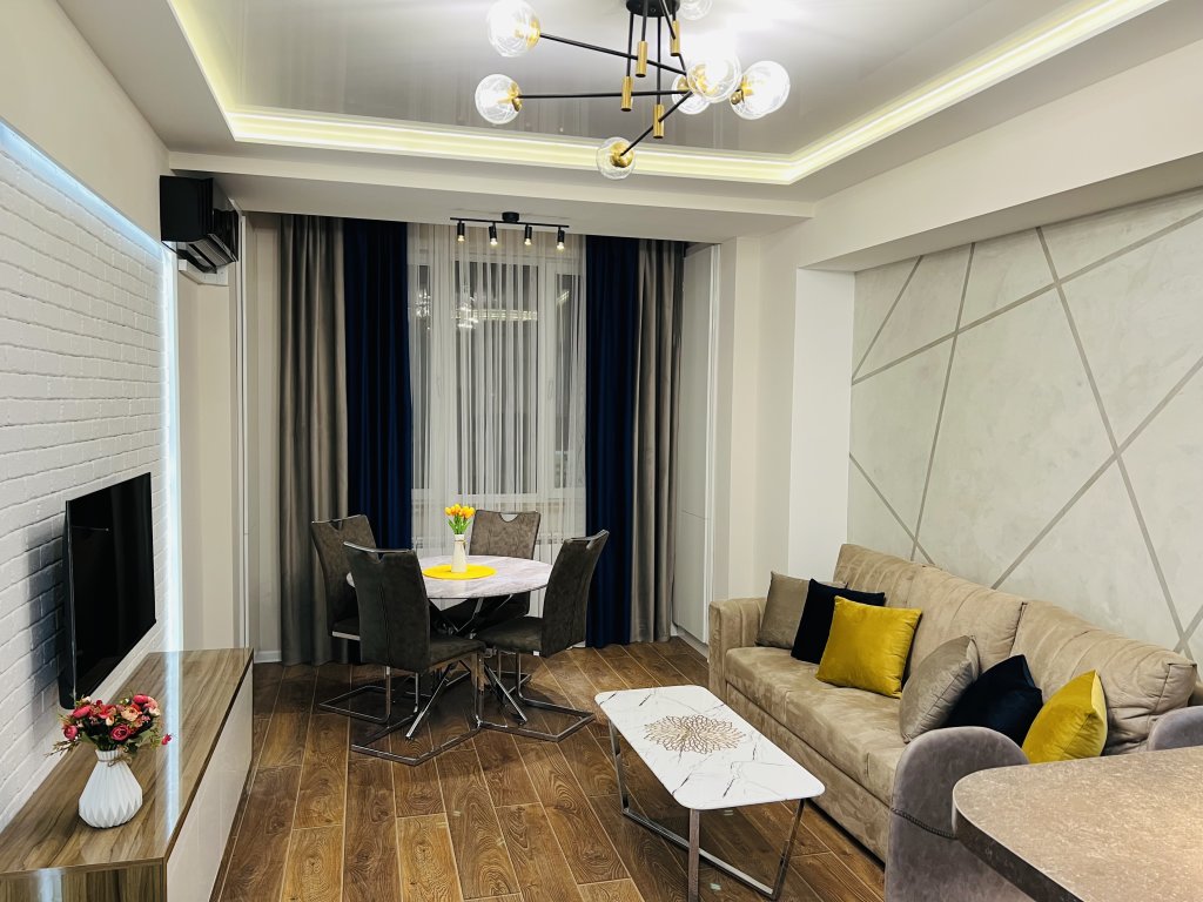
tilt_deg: -3.9
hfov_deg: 67.3
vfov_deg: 53.1
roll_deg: -0.9
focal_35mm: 26
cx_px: 602
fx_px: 904
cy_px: 451
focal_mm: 5.7
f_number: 1.5
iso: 80
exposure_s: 1/50
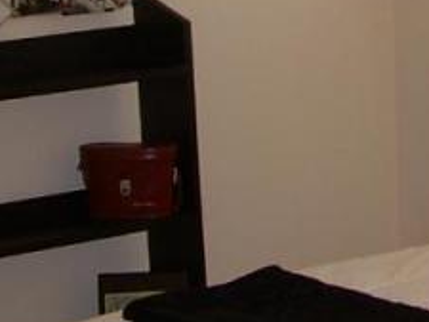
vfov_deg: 8.5
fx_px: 2145
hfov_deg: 11.1
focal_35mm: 173
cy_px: -84
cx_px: 578
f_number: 2.8
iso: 50
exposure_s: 1/30
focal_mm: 6.3
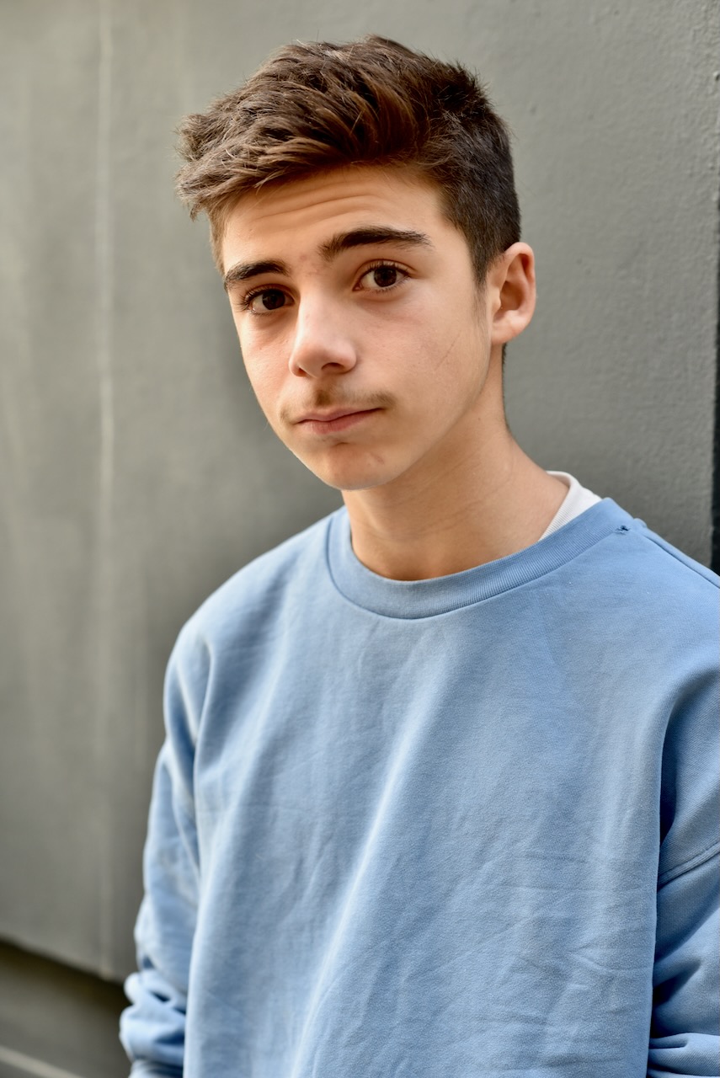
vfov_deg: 23.9
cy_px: 539
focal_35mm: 85
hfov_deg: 16.1
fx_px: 2546
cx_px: 360
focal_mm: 85
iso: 400
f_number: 4
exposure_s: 1/160
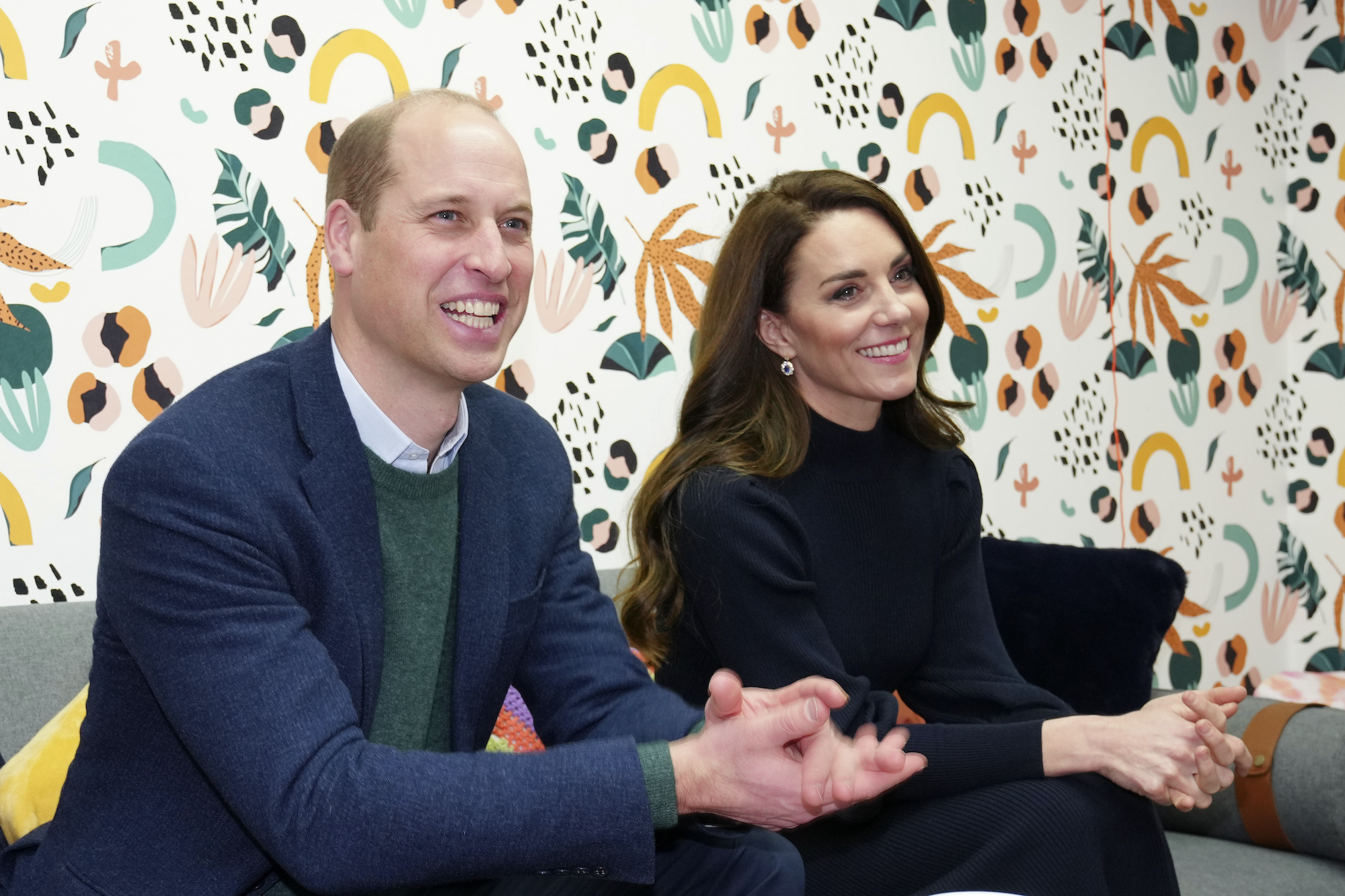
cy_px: 448
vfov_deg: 37.8
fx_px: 1307
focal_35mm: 35
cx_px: 672
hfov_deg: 54.4
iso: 1000
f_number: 5
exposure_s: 1/50
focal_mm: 35
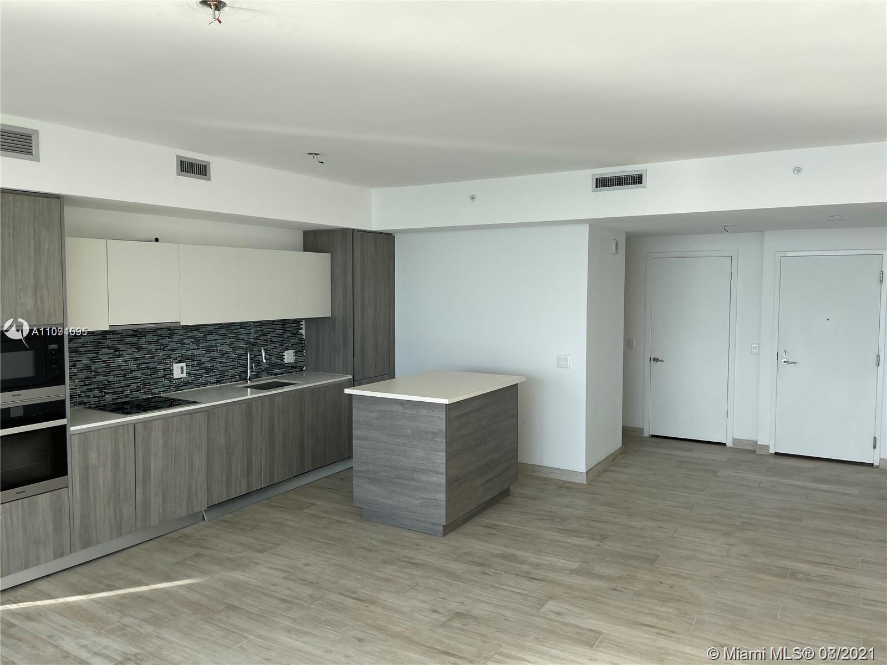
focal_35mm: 26
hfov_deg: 67.3
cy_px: 332
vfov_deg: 53.1
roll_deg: -0.2
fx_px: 666
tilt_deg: -2.9
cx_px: 444
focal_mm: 4.2
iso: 32
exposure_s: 1/401
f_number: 1.6
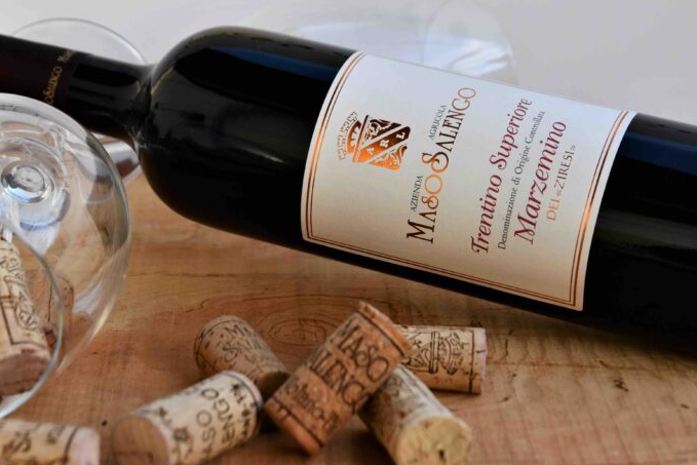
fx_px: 2014
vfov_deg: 13.2
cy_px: 188
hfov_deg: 19.6
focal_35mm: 104
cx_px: 293
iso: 400
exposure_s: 1/250
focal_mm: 46
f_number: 5.6
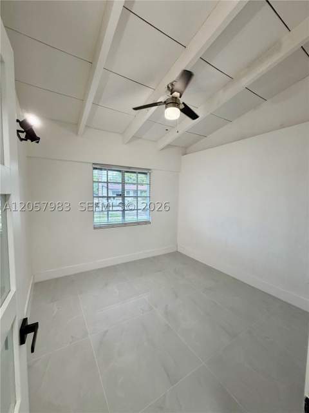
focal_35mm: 14
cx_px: 154
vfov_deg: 102.1
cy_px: 206
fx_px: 167
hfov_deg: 85.7
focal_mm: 2.22
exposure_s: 1/120
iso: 200
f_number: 2.2
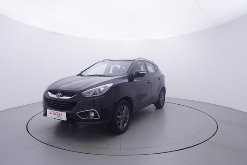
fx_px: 154
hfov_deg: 77.3
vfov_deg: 56.2
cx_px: 124
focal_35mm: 22
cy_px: 82
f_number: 5
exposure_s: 1/80
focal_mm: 15
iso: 200
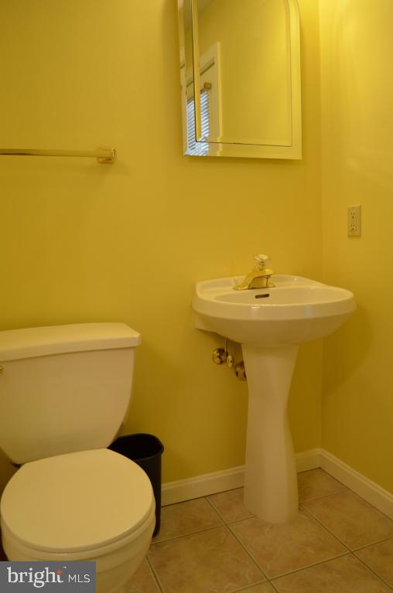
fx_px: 444
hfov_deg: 47.7
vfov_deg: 67.5
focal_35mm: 27
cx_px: 196
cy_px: 296
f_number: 4.5
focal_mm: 18
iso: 400
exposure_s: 1/80
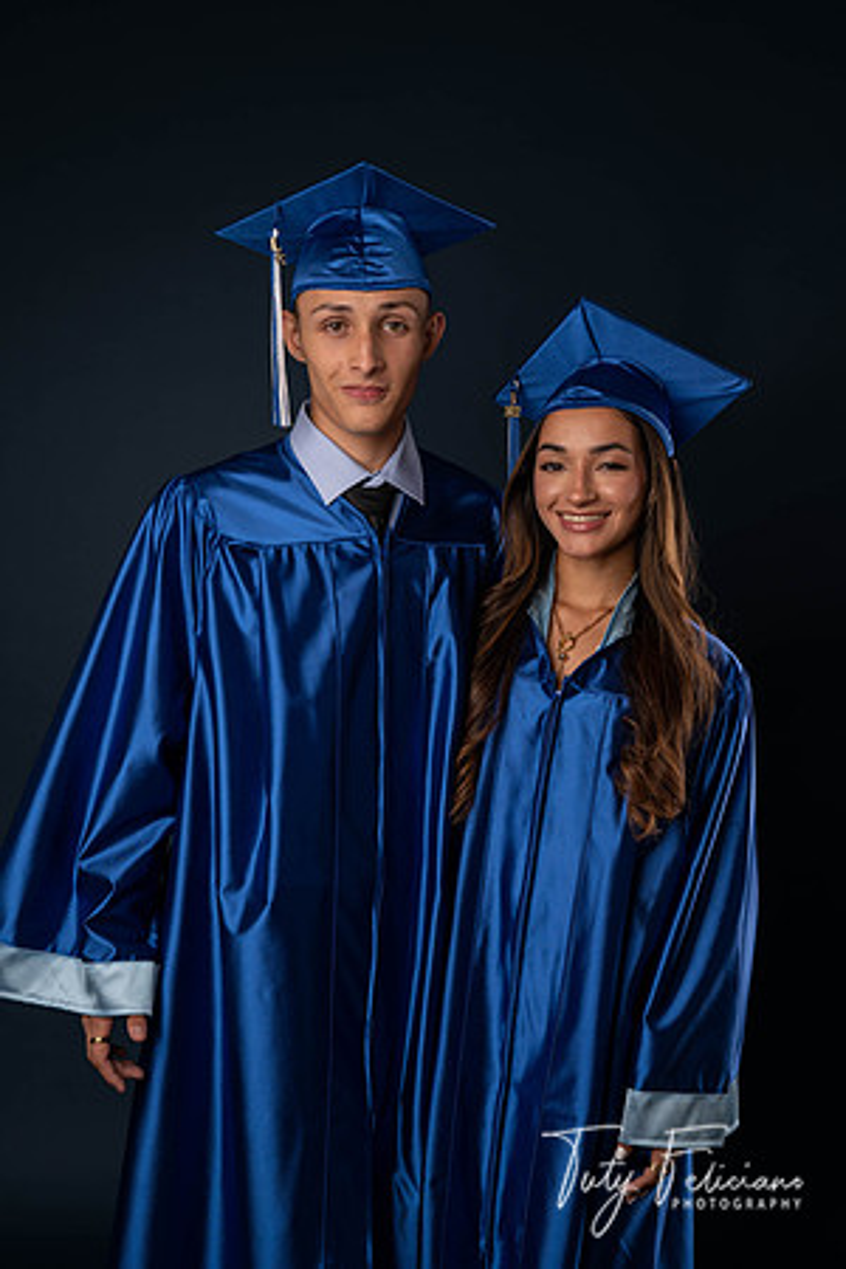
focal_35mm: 48
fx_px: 1692
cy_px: 634
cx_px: 423
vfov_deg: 41.1
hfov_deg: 28.1
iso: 200
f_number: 5.6
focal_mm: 48
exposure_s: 1/125
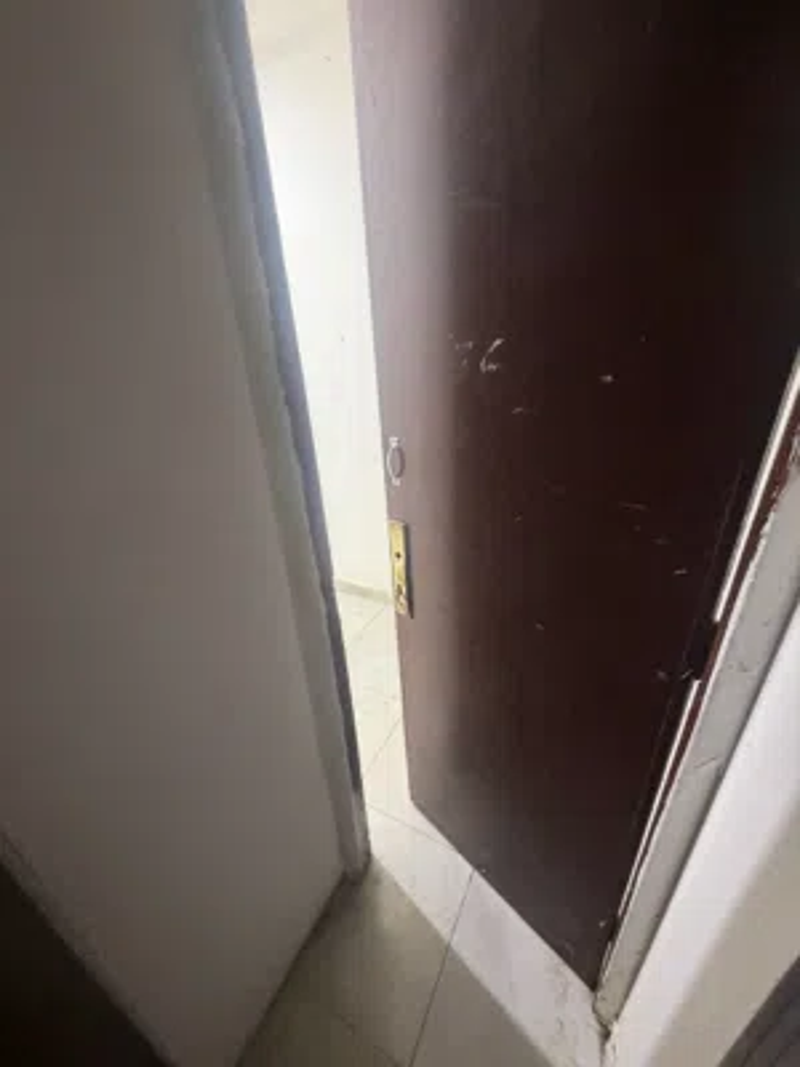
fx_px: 431
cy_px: 534
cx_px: 400
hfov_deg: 85.7
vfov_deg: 102.1
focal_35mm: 14
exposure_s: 1/50
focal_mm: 2.22
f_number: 2.2
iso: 250
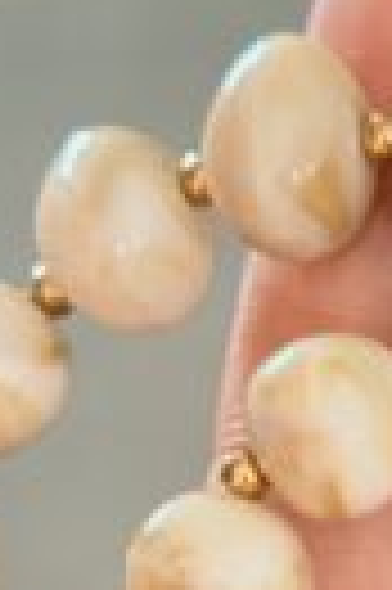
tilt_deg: -51.7
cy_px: 1016
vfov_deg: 9.0
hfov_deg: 6.2
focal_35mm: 219
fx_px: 3586
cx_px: 577
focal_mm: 6.76
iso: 200
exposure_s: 1/60
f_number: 1.78
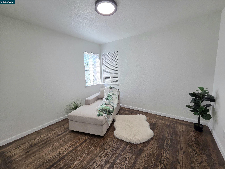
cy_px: 84
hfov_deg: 106.2
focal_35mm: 13
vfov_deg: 89.9
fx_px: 84
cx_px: 112
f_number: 2.2
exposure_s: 1/120
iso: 125
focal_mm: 2.2
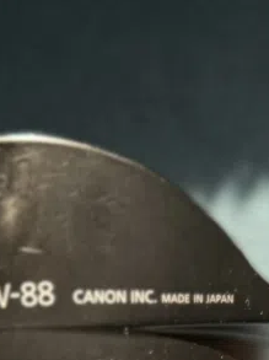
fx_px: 1163
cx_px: 61
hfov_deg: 13.1
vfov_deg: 15.1
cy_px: 657
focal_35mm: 112
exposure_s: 1/329
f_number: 1.78
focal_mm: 6.76
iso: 80
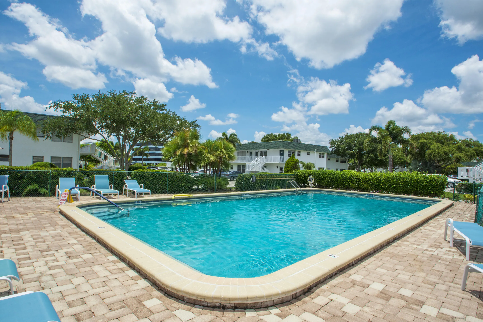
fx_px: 241
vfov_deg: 67.4
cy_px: 161
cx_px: 242
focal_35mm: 18
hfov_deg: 90.0
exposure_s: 1/250
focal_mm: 12
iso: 200
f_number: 16
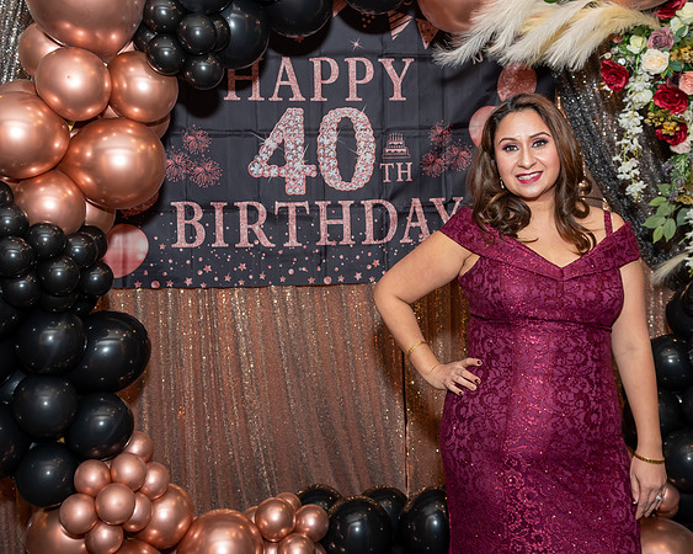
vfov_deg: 31.9
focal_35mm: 47
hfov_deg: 39.4
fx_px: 967
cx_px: 342
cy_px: 244
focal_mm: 23
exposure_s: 1/250
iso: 400
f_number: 5
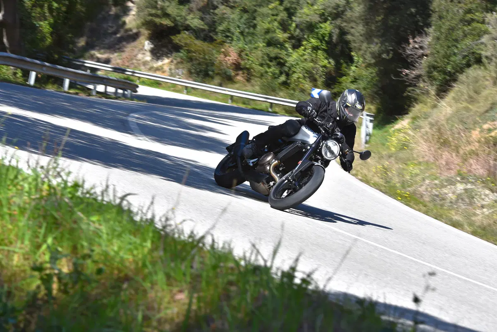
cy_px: 166
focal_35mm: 105
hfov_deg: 19.4
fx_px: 1450
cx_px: 248
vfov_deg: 13.1
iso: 320
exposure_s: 1/320
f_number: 8
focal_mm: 105
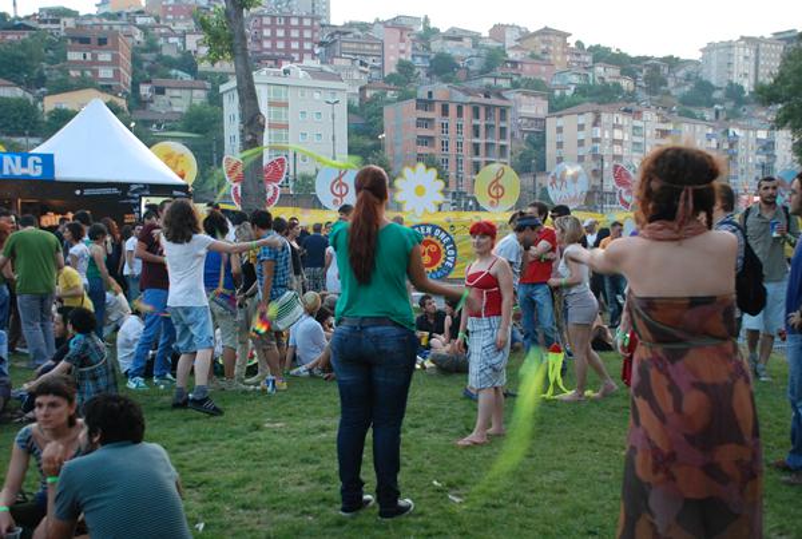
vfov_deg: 32.0
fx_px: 938
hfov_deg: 46.3
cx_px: 401
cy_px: 270
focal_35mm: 42
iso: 560
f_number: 4
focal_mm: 28
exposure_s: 1/30
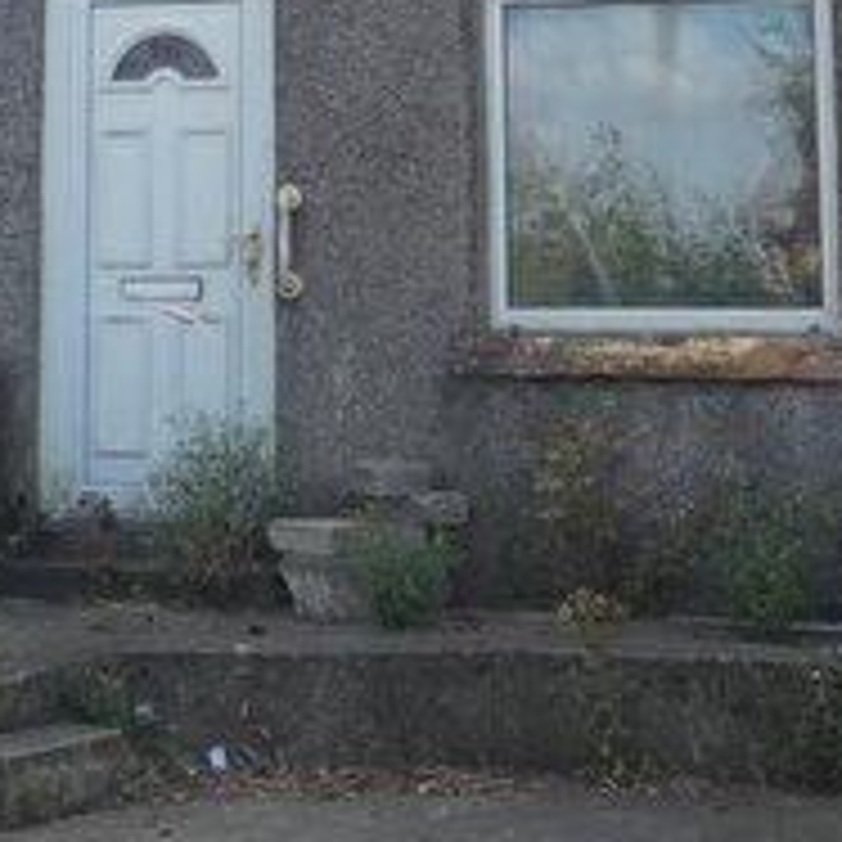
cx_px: 180
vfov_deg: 17.1
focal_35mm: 99
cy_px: -29
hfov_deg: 17.4
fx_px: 2724
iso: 80
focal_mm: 5.3
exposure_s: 1/320
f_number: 3.3
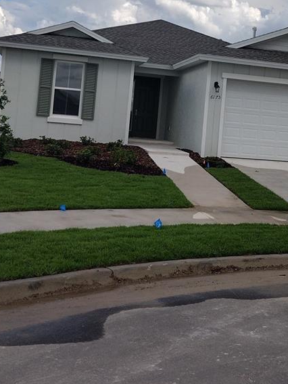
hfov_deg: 25.3
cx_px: 218
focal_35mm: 57
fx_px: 632
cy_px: 102
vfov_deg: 33.2
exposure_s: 1/2419
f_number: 1.7
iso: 100
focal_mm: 4.71
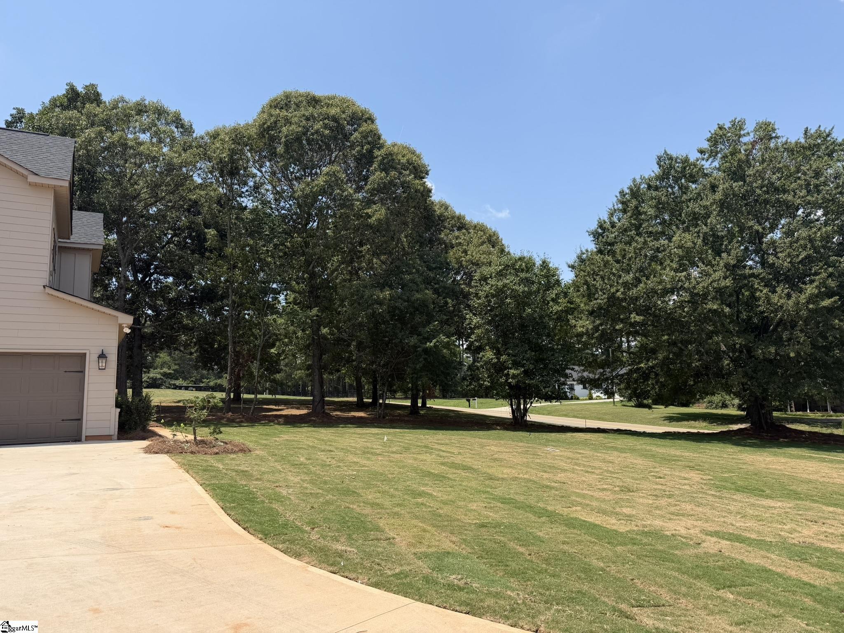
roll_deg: +2.5
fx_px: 585
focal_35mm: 24
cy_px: 316
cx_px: 422
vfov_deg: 56.8
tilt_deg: +8.3
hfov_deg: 71.6
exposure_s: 1/3953
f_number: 1.78
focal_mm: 6.76
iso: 80
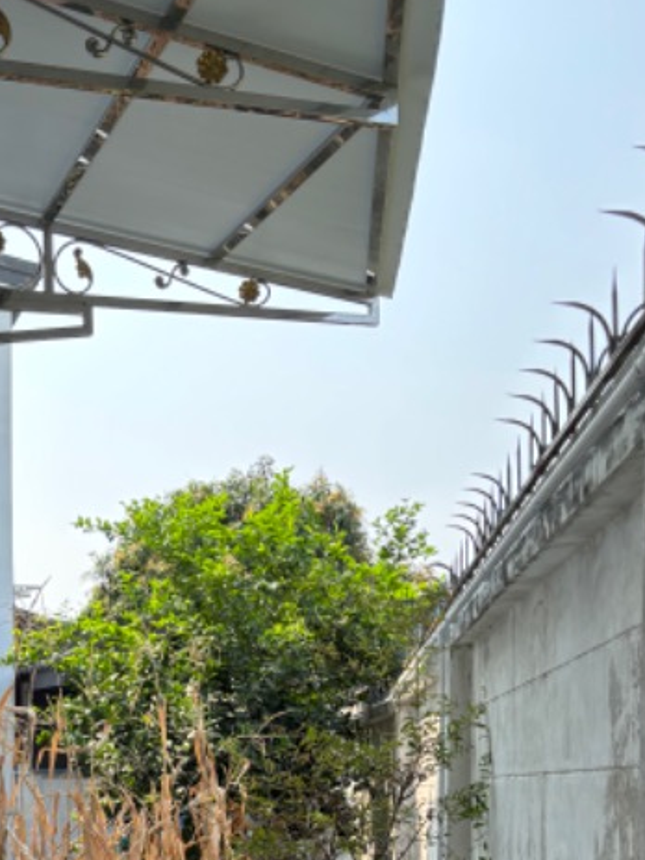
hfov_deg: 25.6
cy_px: 866
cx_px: 117
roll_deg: -0.4
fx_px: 1391
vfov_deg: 31.6
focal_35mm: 56
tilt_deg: -3.6
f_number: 1.6
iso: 50
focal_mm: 5.96
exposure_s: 1/1037
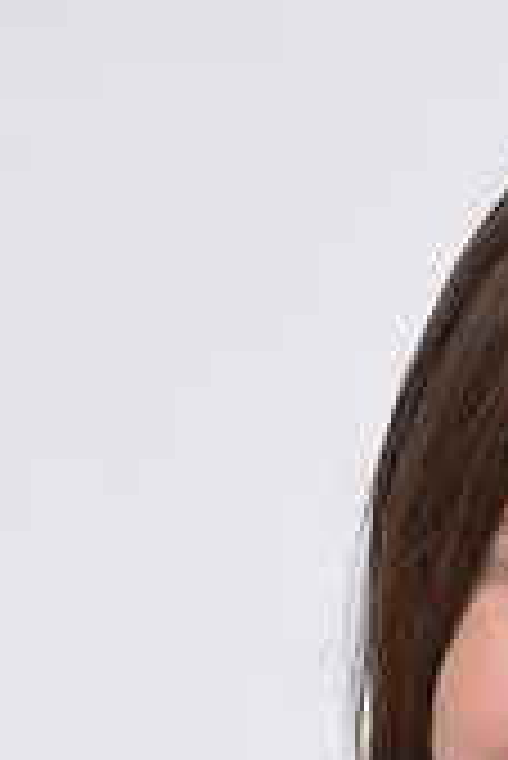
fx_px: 3992
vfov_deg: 10.5
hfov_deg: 7.2
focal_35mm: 189
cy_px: 1115
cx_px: 578
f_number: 7.1
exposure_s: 1/160
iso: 100
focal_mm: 55
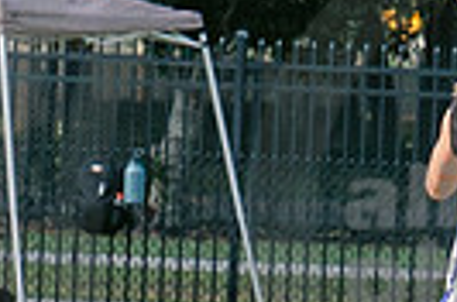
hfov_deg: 2.1
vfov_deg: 1.4
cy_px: 251
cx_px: 696
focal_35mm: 971
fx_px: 12297
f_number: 5.6
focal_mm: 70
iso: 250
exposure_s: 1/800
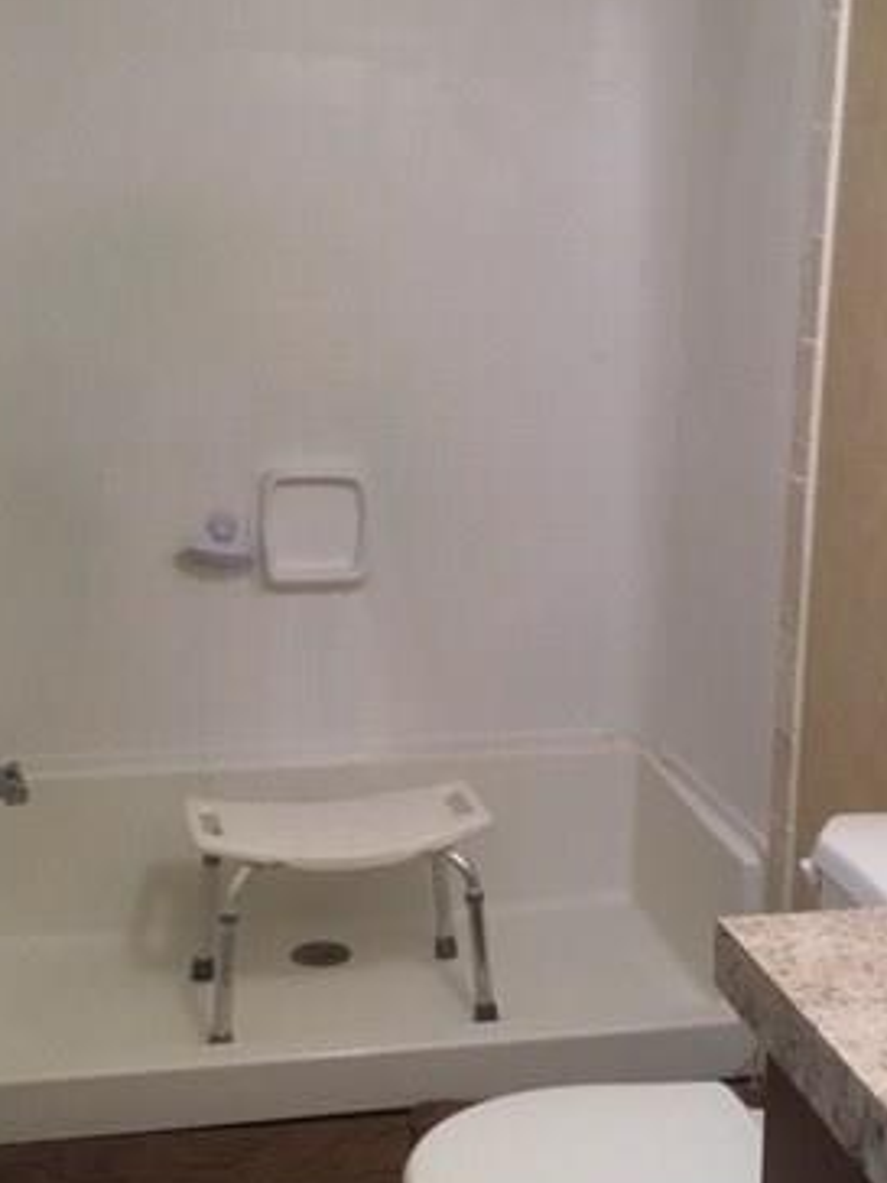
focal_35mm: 51
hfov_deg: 28.5
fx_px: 1742
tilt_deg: -14.1
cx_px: 536
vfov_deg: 37.5
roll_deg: +1.3
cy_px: 650
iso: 160
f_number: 2.2
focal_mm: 4.15
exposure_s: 1/30
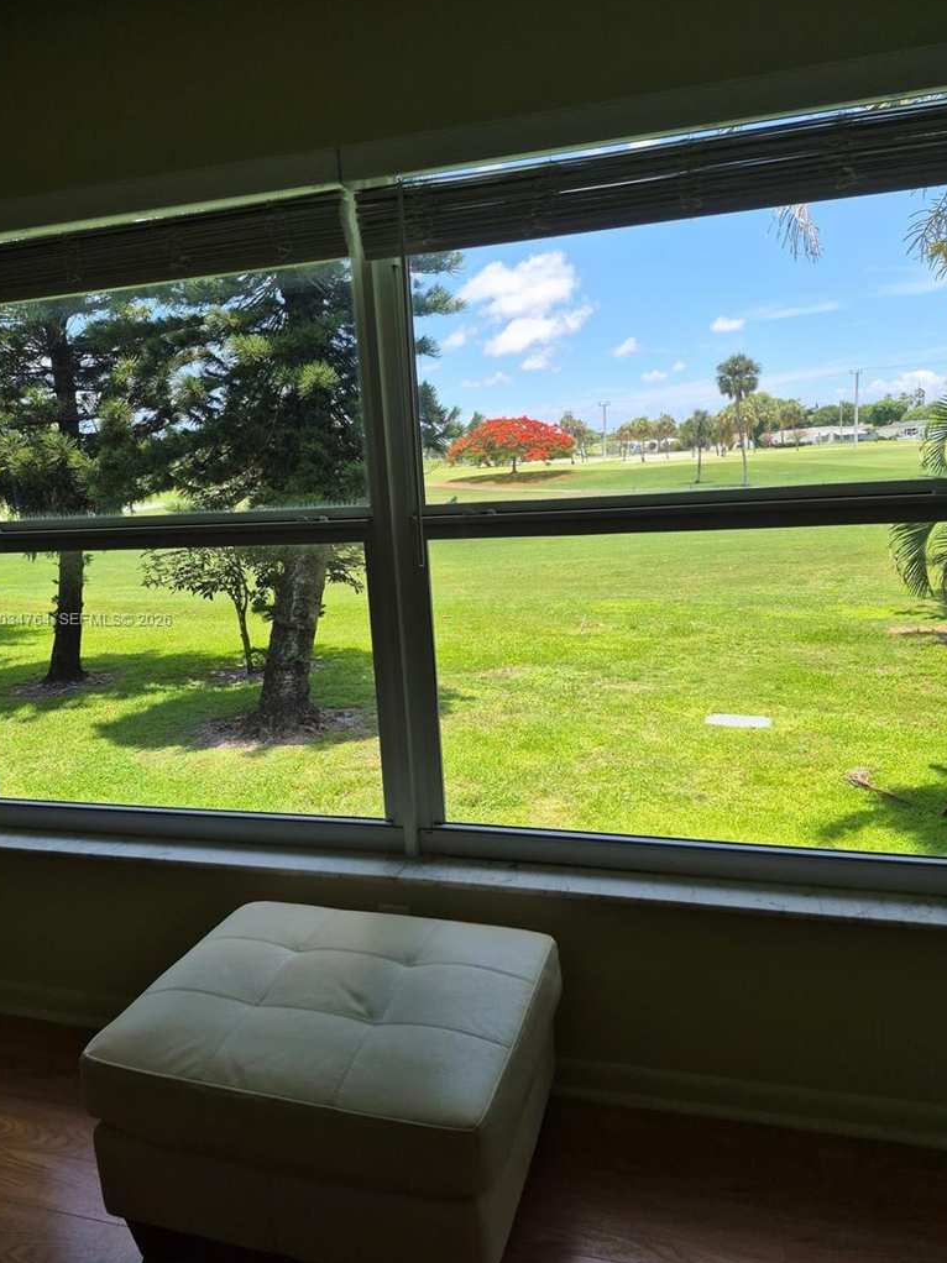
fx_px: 876
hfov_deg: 56.8
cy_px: 620
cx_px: 462
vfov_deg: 71.6
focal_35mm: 24
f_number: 1.8
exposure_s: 1/3152
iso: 80
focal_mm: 5.4
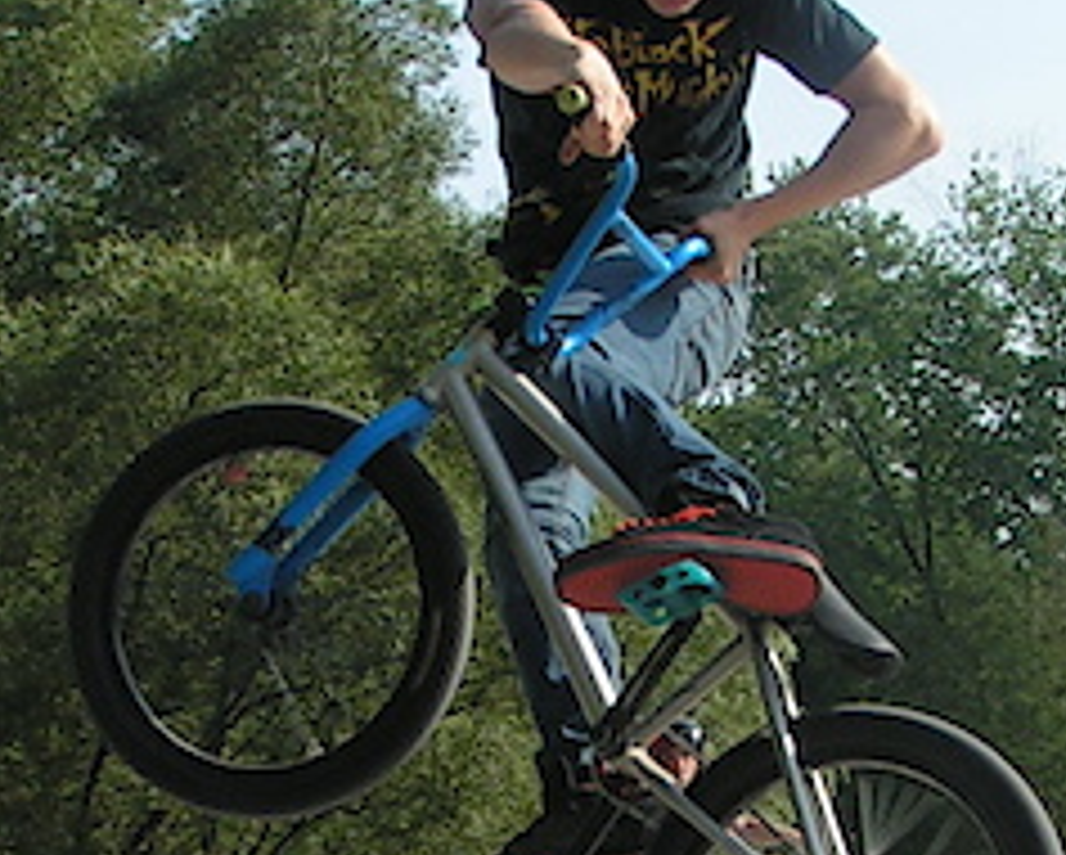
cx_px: 427
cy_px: 747
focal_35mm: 135
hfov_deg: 14.2
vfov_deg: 11.4
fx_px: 4263
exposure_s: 1/250
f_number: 5.6
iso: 50
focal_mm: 6.3
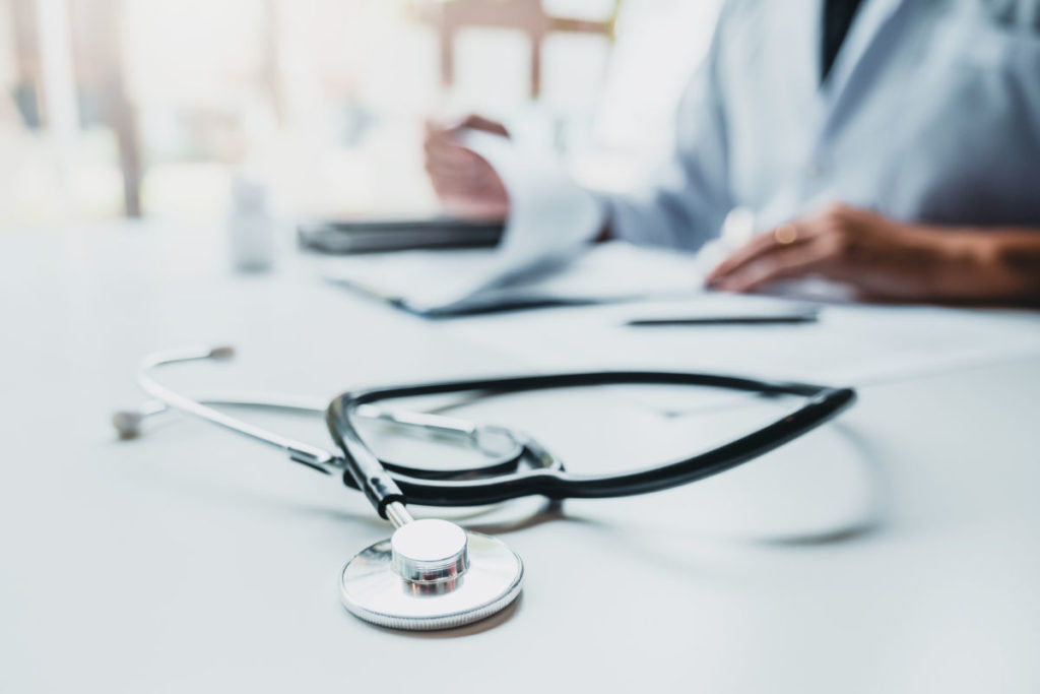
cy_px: 347
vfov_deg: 42.3
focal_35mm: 31
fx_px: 896
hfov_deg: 60.3
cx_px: 520
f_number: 2.8
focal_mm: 20.6
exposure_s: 1/400
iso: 200
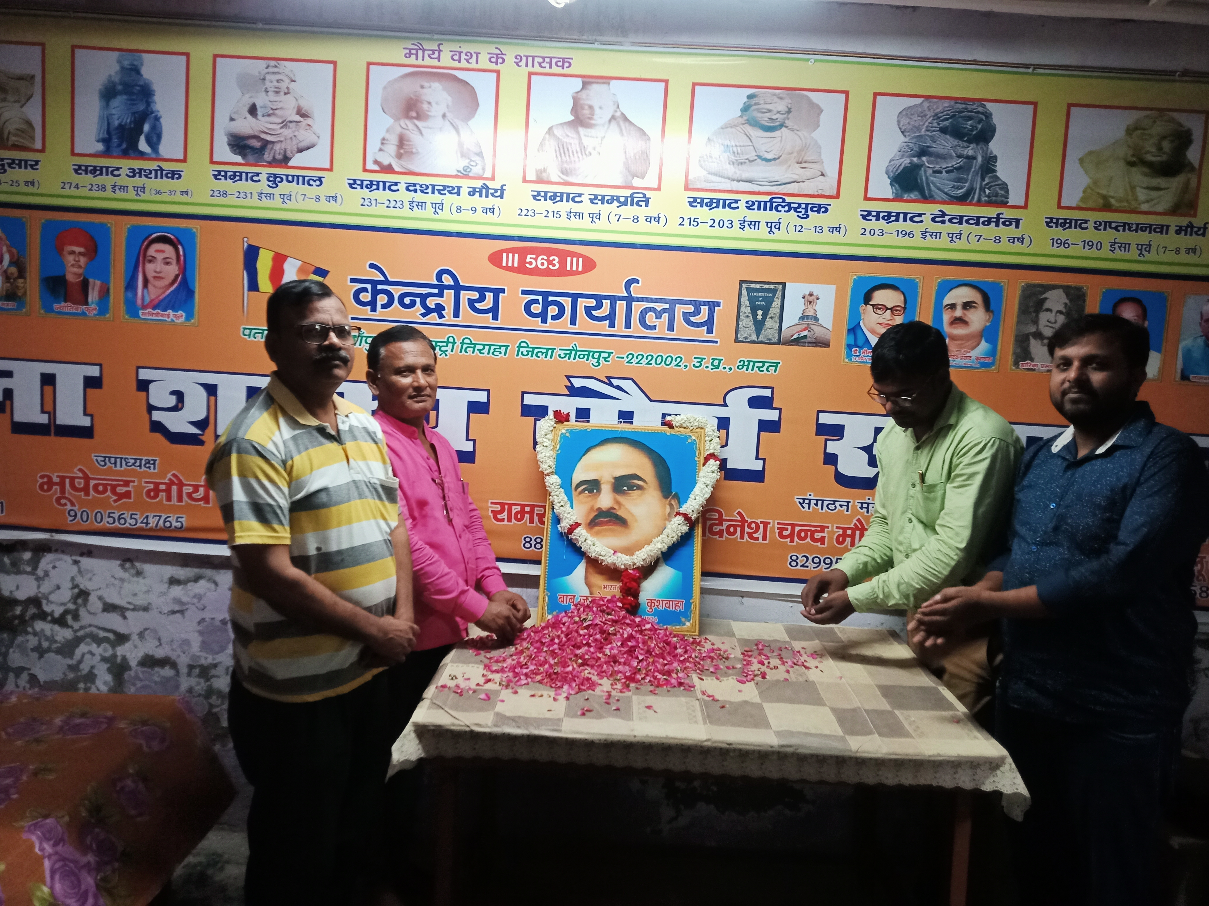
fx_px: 978
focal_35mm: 28
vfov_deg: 49.7
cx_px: 604
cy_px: 453
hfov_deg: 63.4
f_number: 2.2
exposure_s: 1/33.3
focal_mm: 3.37
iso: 529
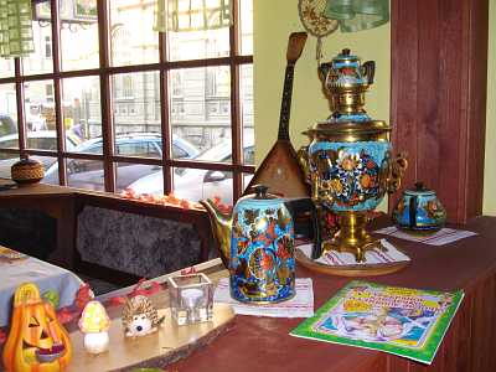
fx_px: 530
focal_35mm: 37
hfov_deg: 50.1
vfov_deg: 38.7
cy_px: 186
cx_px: 248
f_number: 2.8
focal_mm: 6.2
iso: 158
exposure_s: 1/125
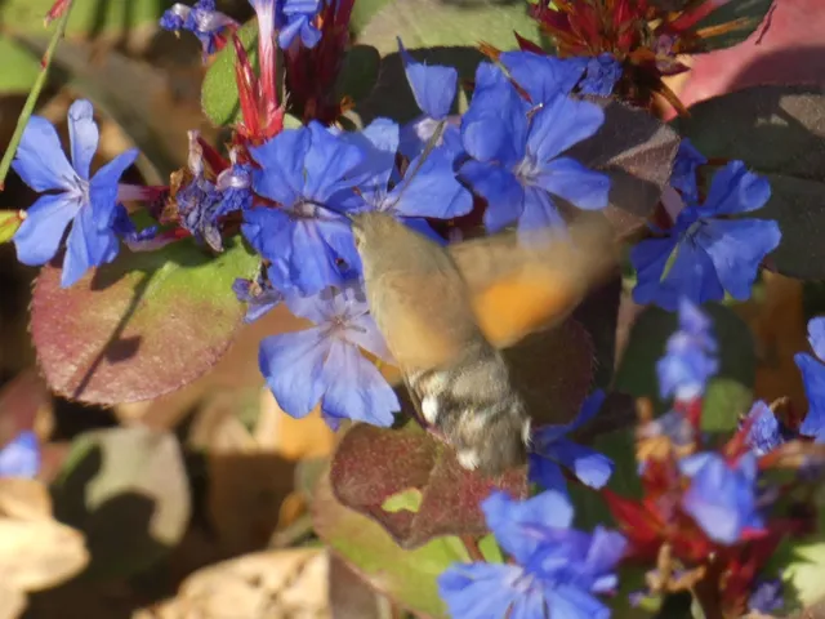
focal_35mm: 469
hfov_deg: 4.2
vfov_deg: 3.2
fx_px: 11178
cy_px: 310
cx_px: 412
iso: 100
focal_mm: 84
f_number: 5.6
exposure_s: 1/100
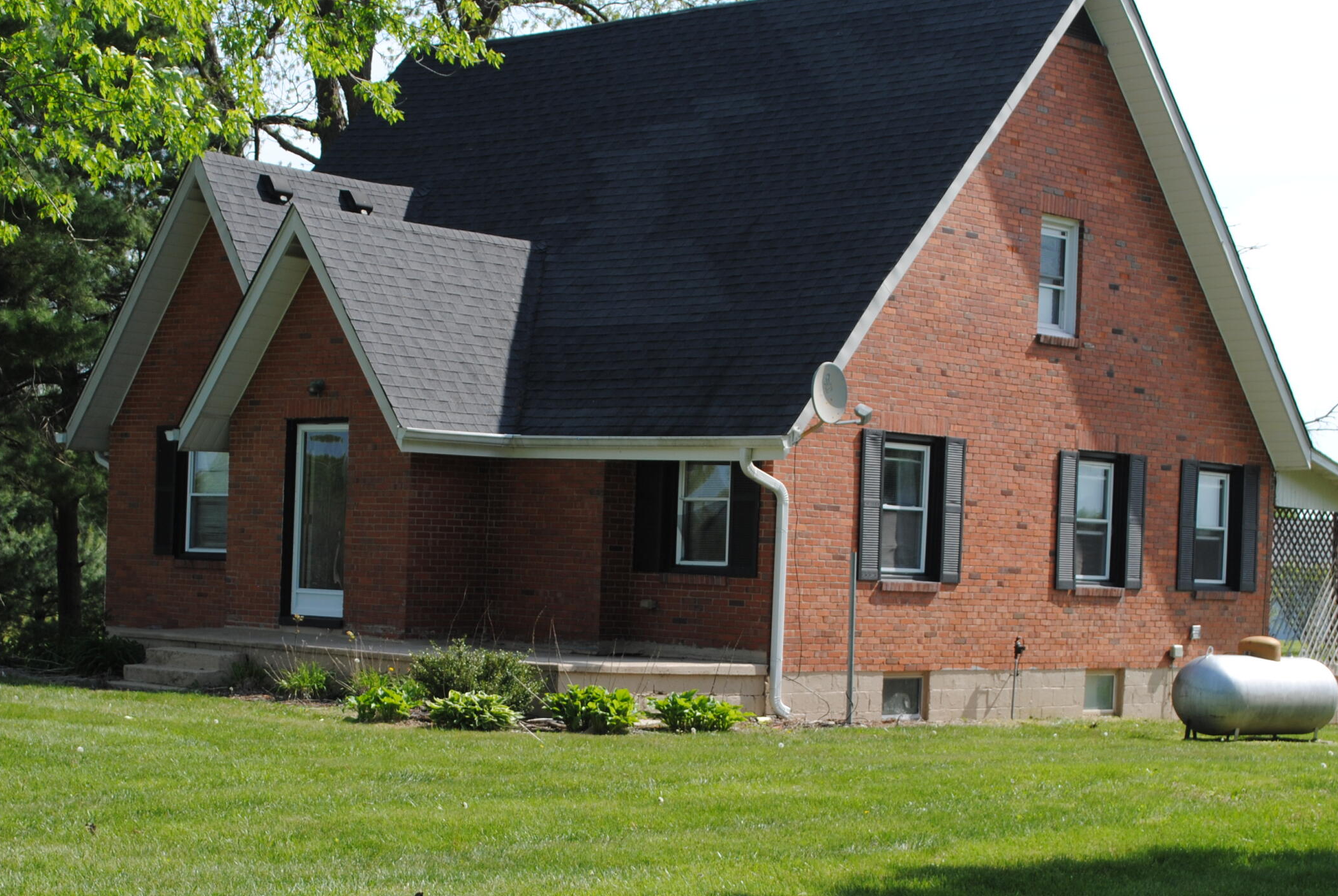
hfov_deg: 27.6
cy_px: 515
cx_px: 563
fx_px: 2716
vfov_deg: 18.7
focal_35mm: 73
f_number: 7.1
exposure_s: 1/200
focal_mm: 34
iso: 100
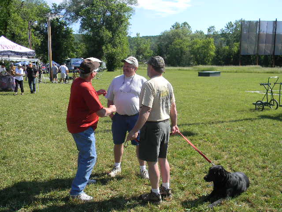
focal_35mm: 36
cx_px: 141
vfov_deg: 39.7
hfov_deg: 51.4
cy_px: 106
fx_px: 293
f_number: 3.7
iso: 80
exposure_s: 1/492
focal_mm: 6.4
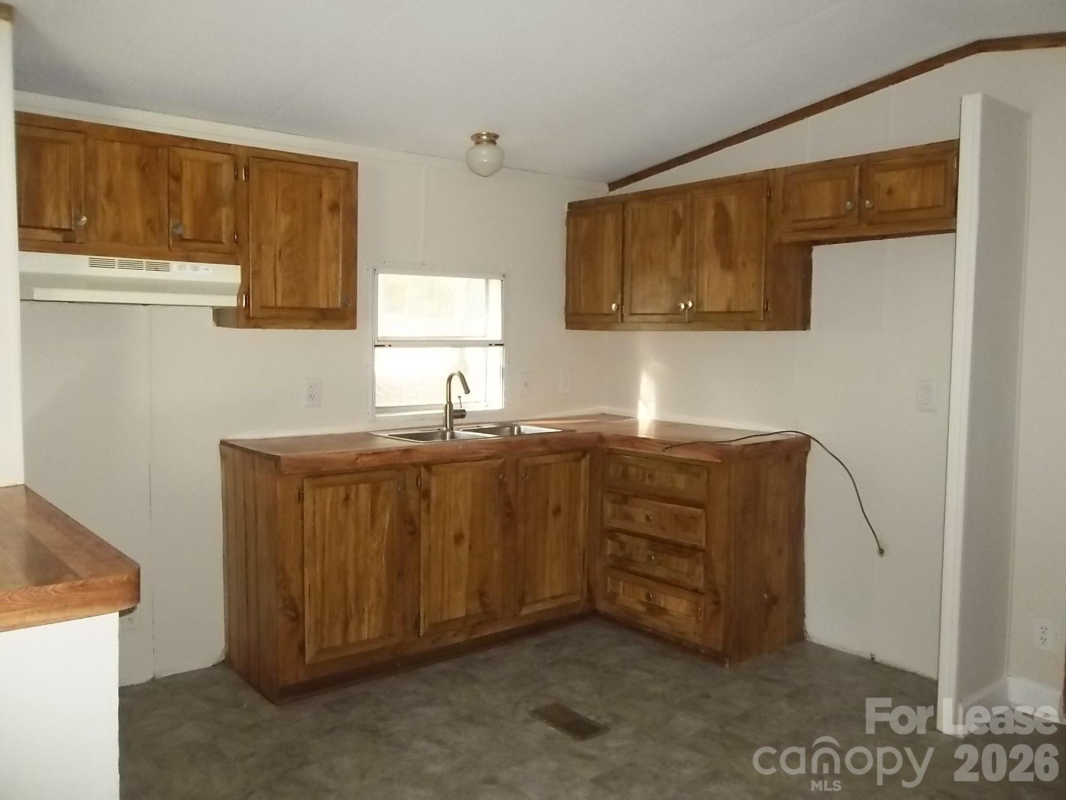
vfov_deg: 51.4
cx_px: 533
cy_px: 400
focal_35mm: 27
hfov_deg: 65.3
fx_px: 831
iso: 400
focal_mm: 4.9
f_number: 3.5
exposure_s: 1/30
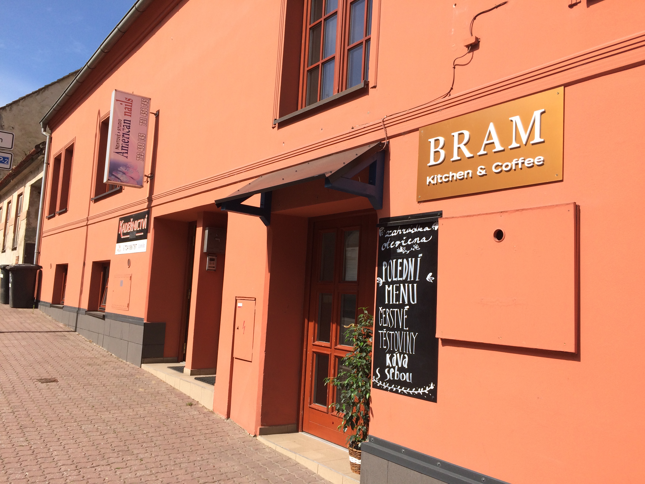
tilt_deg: +4.1
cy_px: 242
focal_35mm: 29
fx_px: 540
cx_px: 322
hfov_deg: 61.7
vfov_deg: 48.2
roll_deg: -1.8
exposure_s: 1/1520
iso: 32
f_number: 2.2
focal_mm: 4.15
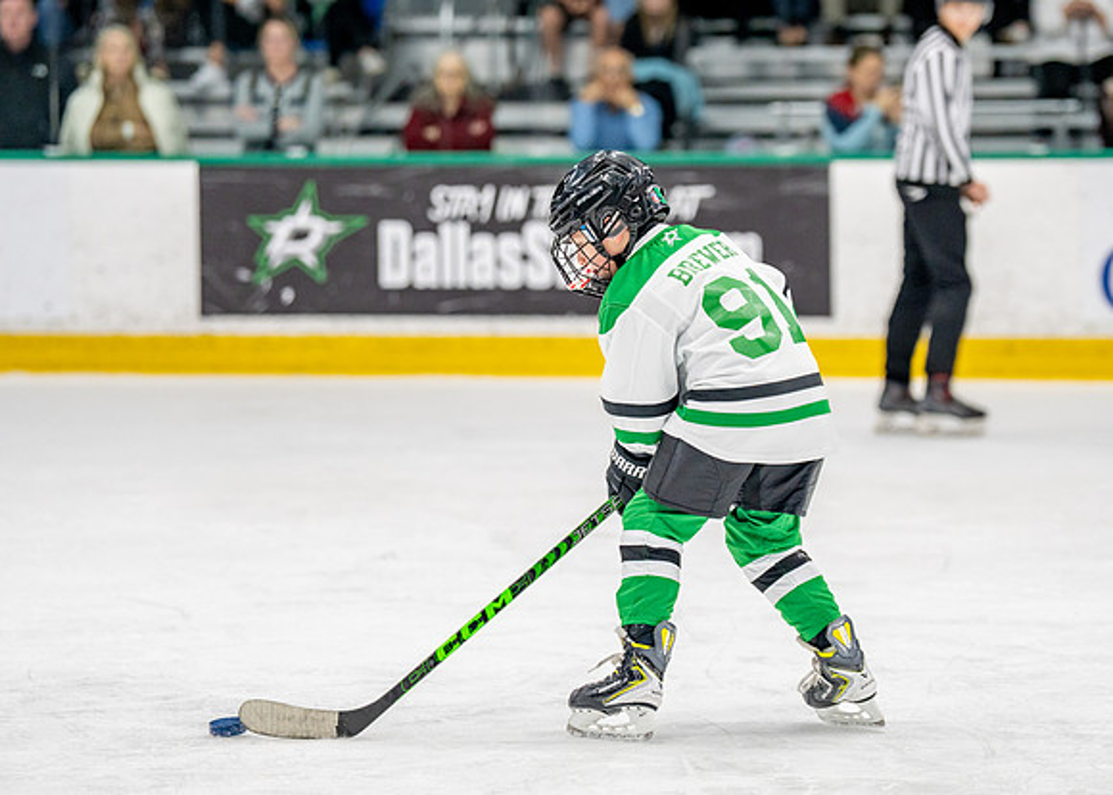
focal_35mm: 174
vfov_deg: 8.2
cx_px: 678
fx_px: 5511
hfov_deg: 11.5
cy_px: 358
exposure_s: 1/1250
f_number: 2.8
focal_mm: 130
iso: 1000
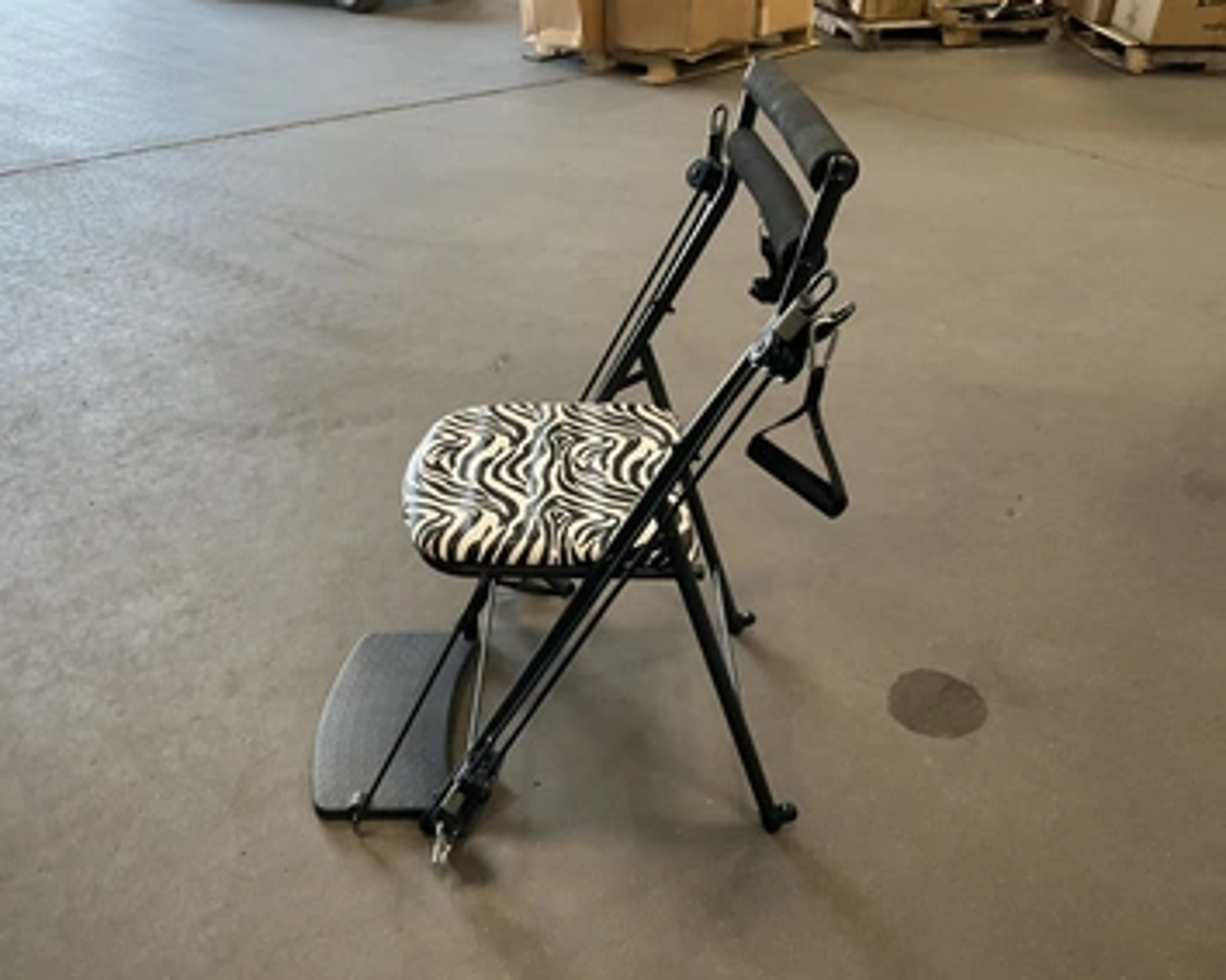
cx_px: 565
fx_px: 1161
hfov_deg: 55.6
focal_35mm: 32
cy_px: 474
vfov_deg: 45.8
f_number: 1.8
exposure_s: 1/60
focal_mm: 3
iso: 200
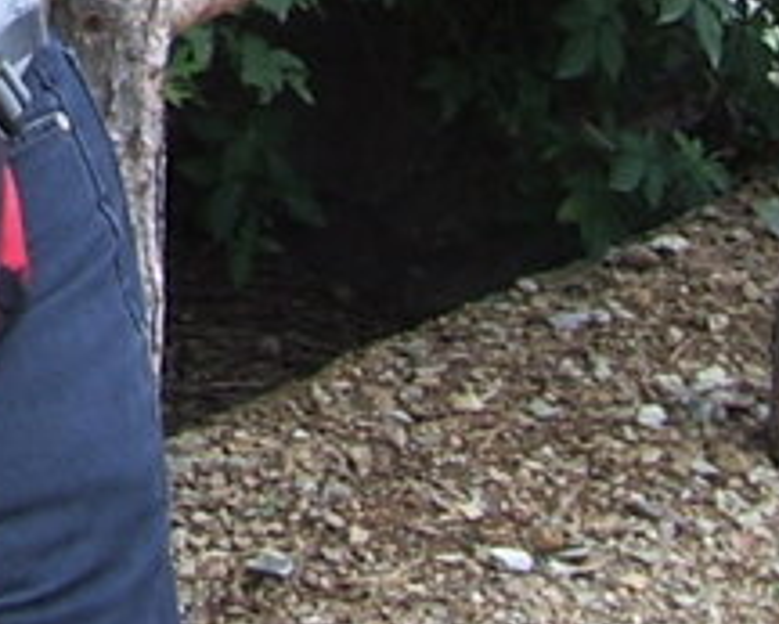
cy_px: -775
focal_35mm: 190
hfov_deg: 9.5
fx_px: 4383
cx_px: -775
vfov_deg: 7.7
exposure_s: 1/80
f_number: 4.3
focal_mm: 5.8
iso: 50
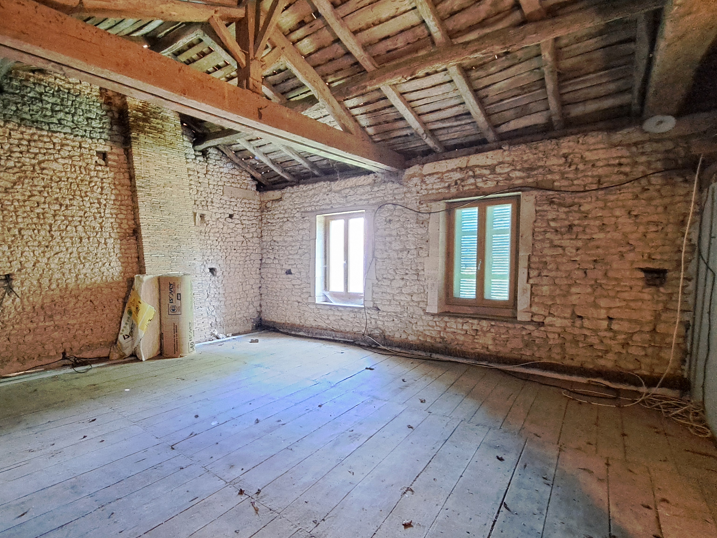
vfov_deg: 74.6
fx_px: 352
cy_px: 288
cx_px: 254
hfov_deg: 88.6
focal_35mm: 17
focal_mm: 1.74
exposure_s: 1/25
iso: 400
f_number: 2.2
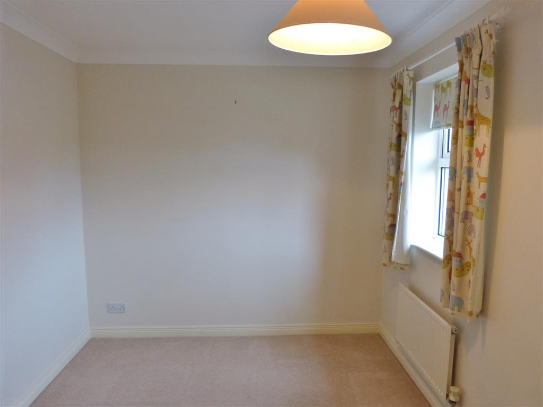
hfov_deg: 69.4
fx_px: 392
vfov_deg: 54.9
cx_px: 272
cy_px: 204
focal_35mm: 25
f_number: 2.8
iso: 250
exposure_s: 1/60
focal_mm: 4.5
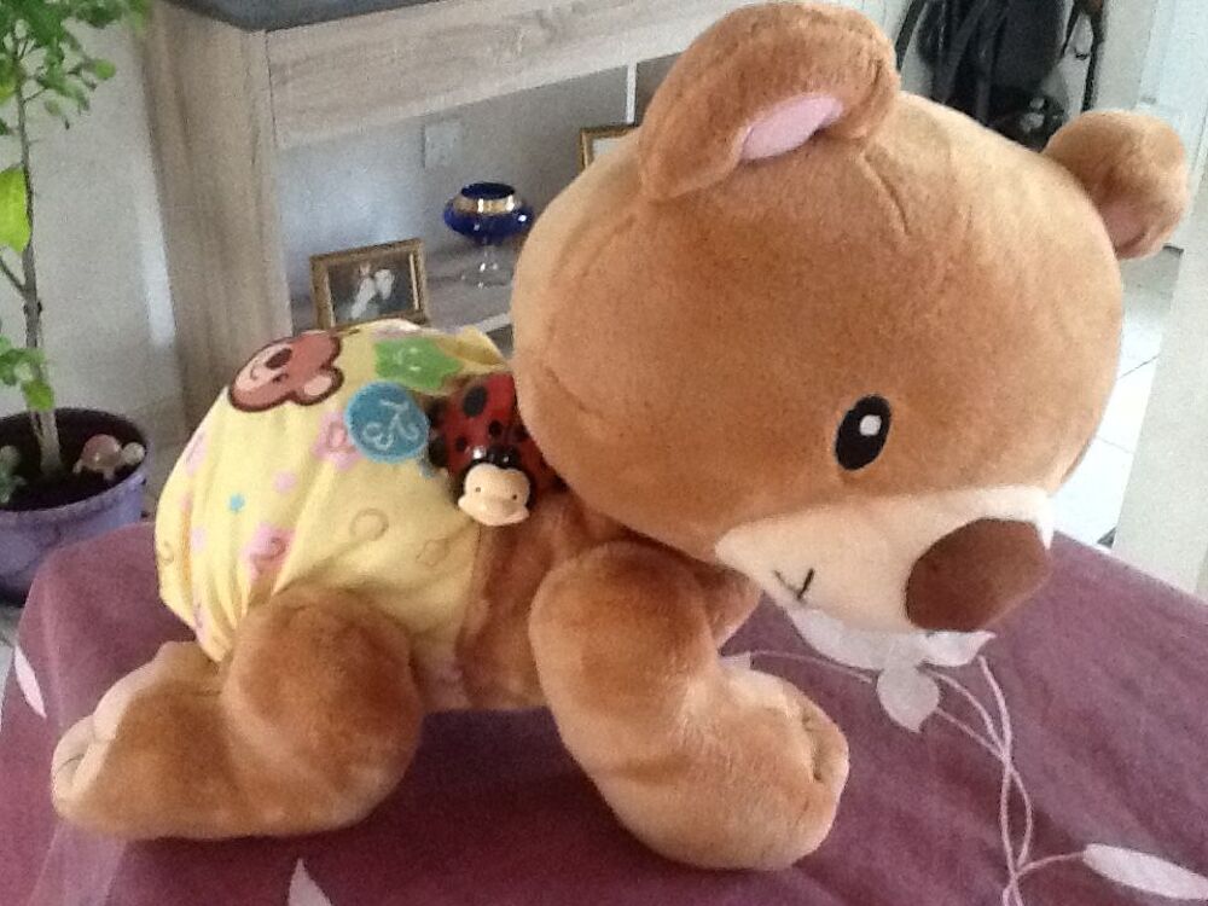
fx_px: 1535
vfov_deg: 32.9
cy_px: 453
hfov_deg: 42.9
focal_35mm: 44
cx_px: 604
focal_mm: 2.03
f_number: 2.4
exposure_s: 1/15
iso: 320
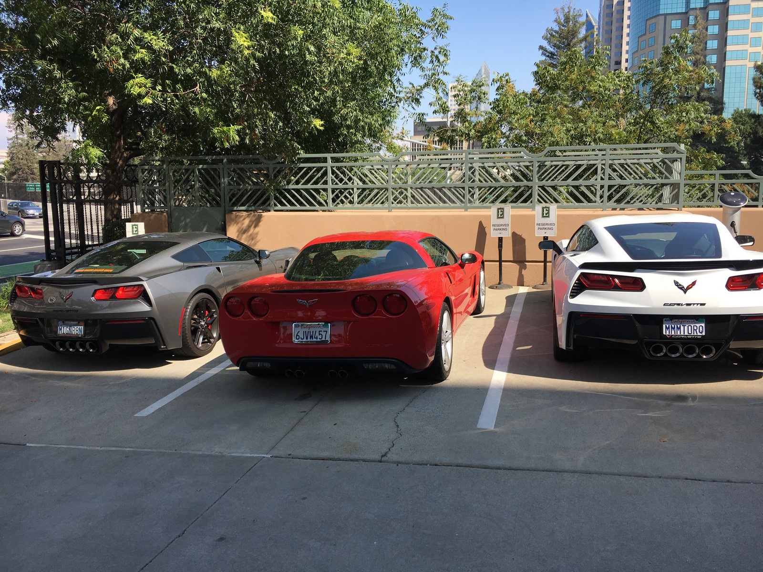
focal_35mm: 29
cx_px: 382
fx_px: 639
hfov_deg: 61.7
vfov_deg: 48.2
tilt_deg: -7.5
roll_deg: +1.0
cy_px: 286
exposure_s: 1/999
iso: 25
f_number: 2.2
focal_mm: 4.15
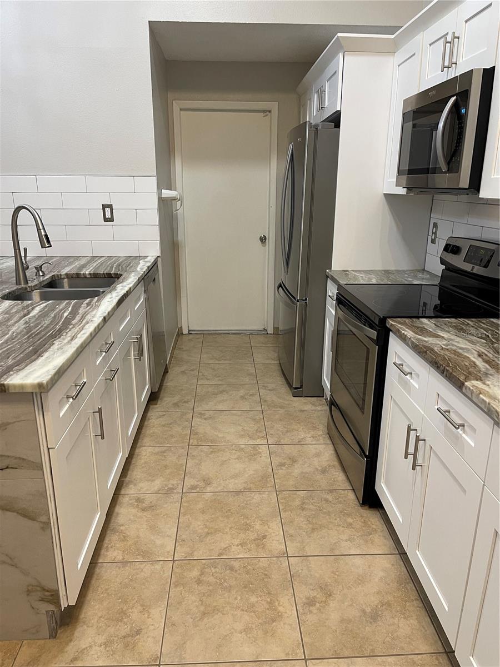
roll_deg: +0.2
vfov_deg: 69.4
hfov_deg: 54.9
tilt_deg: -17.9
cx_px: 250
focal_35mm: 25
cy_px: 334
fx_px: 481
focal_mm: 5.1
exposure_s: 1/60
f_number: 1.6
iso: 160
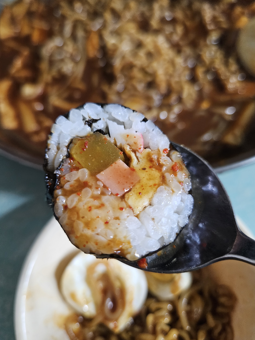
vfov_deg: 71.6
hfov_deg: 56.8
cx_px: 127
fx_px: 236
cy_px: 167
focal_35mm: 24
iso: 640
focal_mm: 5.4
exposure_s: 1/60
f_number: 1.8
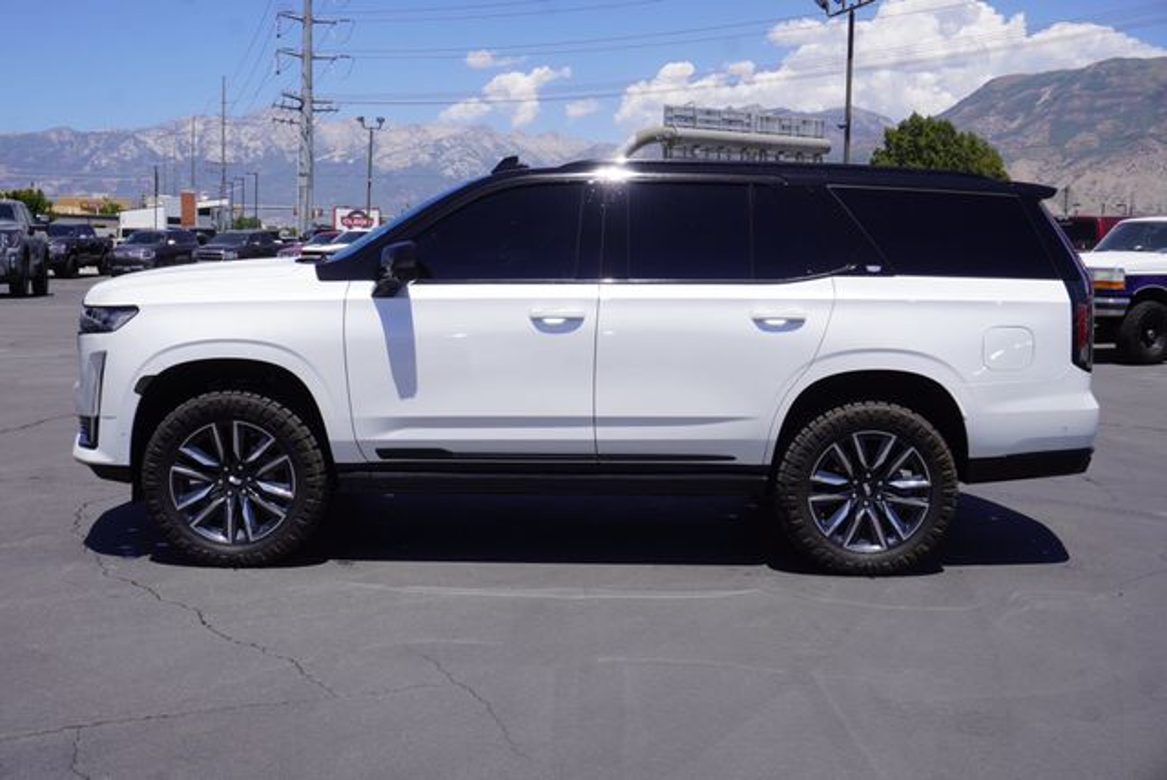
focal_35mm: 39
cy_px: 390
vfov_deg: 34.3
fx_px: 1265
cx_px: 584
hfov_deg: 49.5
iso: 100
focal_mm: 26
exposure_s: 1/200
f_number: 11
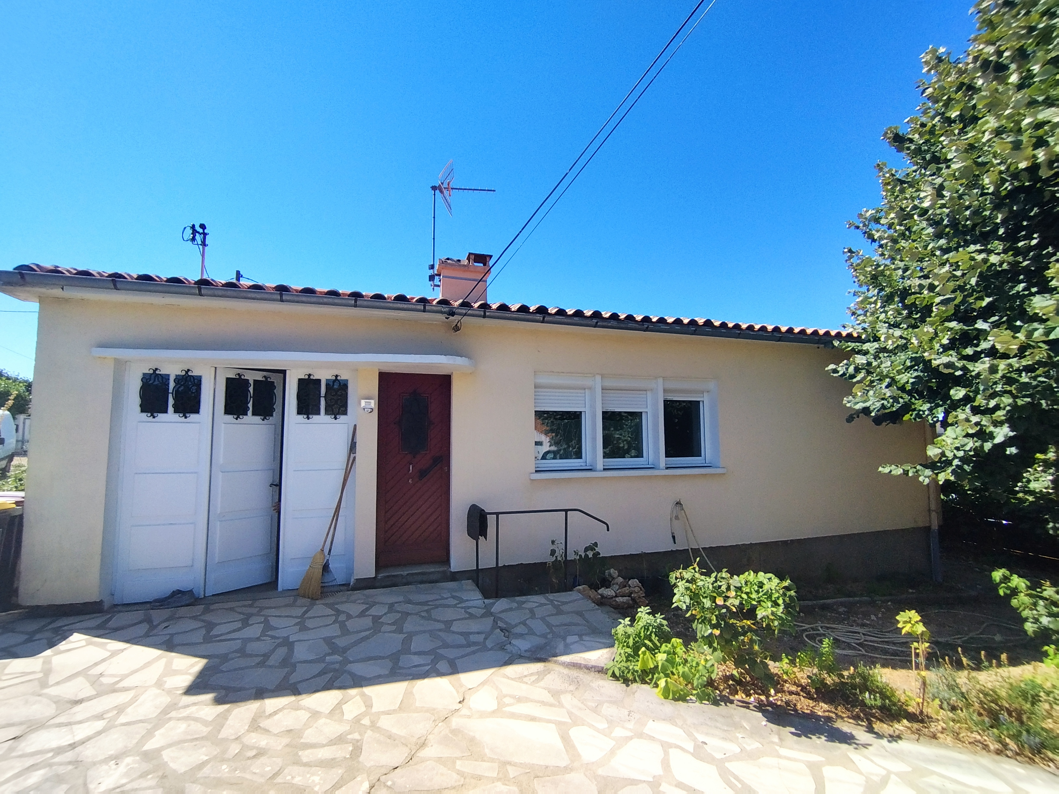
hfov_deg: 94.5
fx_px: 489
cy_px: 397
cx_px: 530
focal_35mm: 16
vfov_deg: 78.1
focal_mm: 1.65
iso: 50
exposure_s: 1/1301
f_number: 2.2
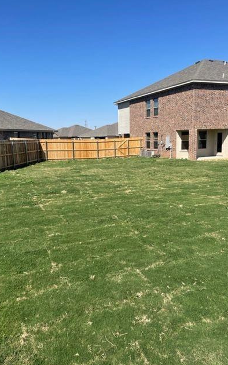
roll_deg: +1.5
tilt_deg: -9.8
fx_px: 278
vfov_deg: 66.5
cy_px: 181
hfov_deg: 44.5
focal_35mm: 28
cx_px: 104
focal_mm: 4.2
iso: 32
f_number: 1.6
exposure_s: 1/3861
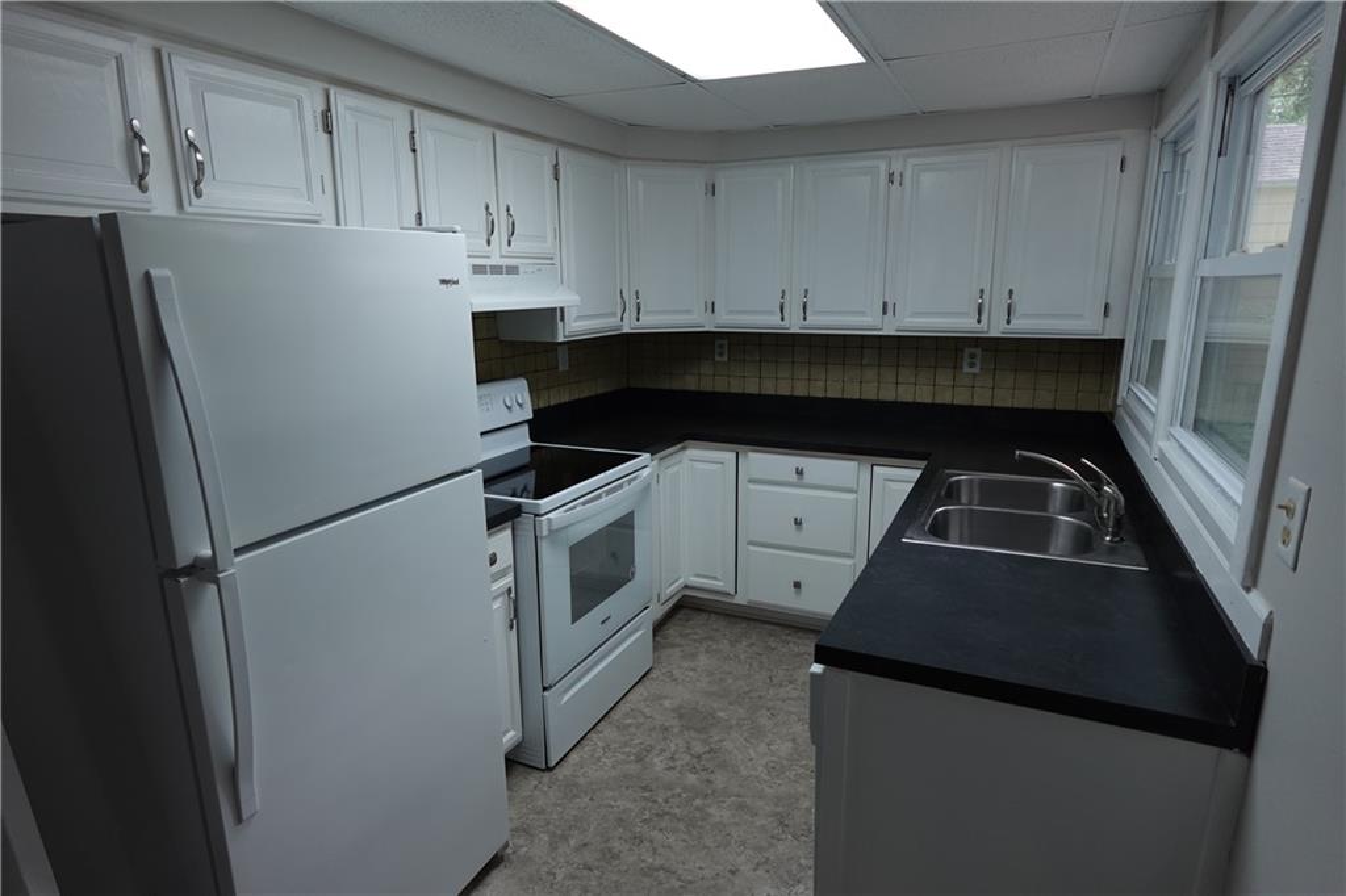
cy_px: 448
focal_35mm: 20
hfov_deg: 84.0
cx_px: 673
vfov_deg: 61.9
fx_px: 747
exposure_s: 1/125
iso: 125
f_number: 2
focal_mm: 7.6
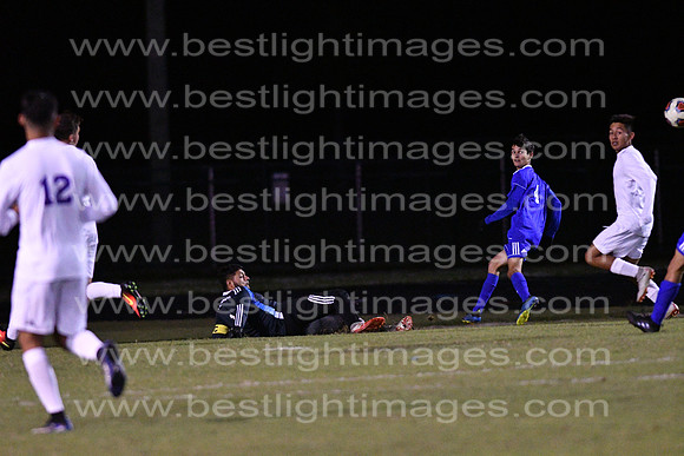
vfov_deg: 3.1
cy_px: 228
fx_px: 8552
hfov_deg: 4.6
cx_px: 342
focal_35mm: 450
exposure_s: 1/800
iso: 10000
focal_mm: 300
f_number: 3.2
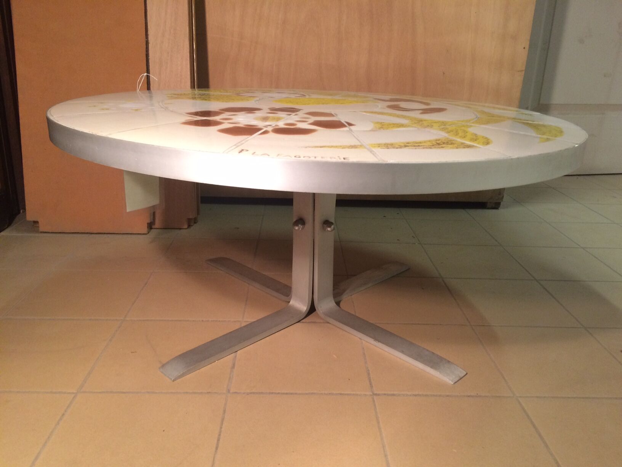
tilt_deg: -19.5
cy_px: 234
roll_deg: -1.2
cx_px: 311
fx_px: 521
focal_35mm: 29
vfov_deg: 48.2
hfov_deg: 61.7
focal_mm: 4.15
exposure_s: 1/33
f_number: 2.2
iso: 200
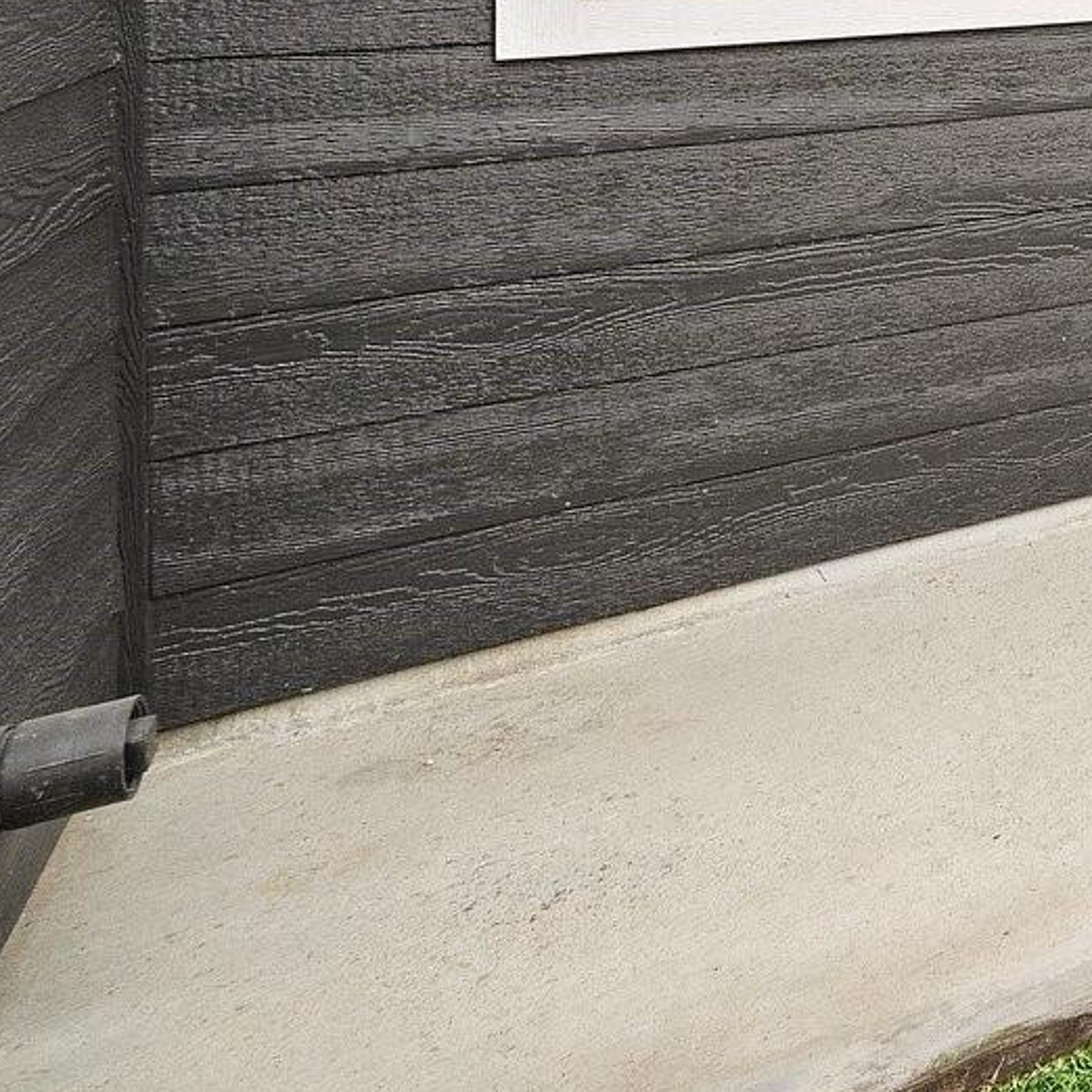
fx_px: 1428
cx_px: 1996
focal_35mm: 40
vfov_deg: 34.7
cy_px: -168
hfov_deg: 22.1
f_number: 8
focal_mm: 12
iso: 640
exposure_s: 1/1250
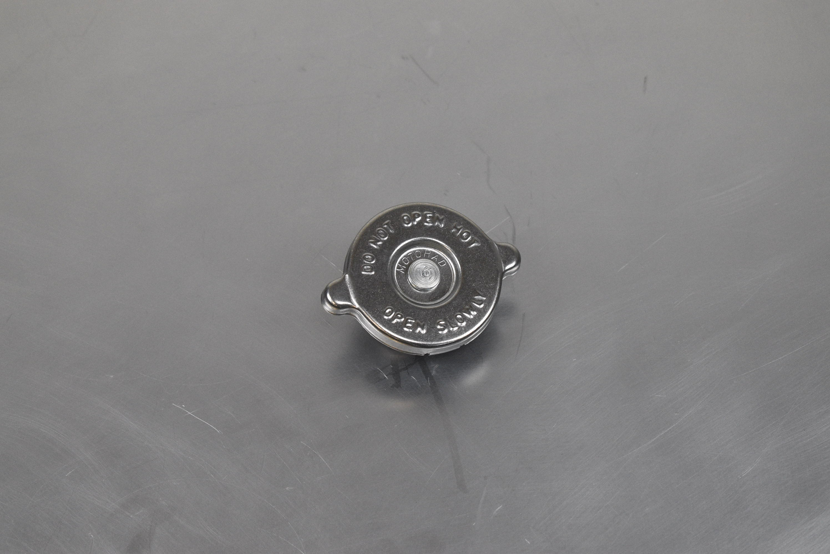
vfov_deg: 16.6
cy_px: 277
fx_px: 1904
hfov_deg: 24.6
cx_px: 415
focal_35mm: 82
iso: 2000
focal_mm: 55
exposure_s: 1/320
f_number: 6.3
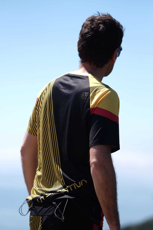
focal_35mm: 135
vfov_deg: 15.2
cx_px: 76
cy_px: 115
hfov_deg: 10.2
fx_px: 861
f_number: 2
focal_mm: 90
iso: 100
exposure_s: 1/4000
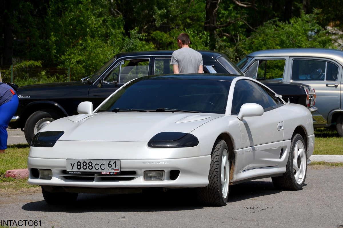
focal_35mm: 158
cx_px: 172
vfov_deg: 8.7
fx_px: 1500
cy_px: 114
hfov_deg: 13.0
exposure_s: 1/400
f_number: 10
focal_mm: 105
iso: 100
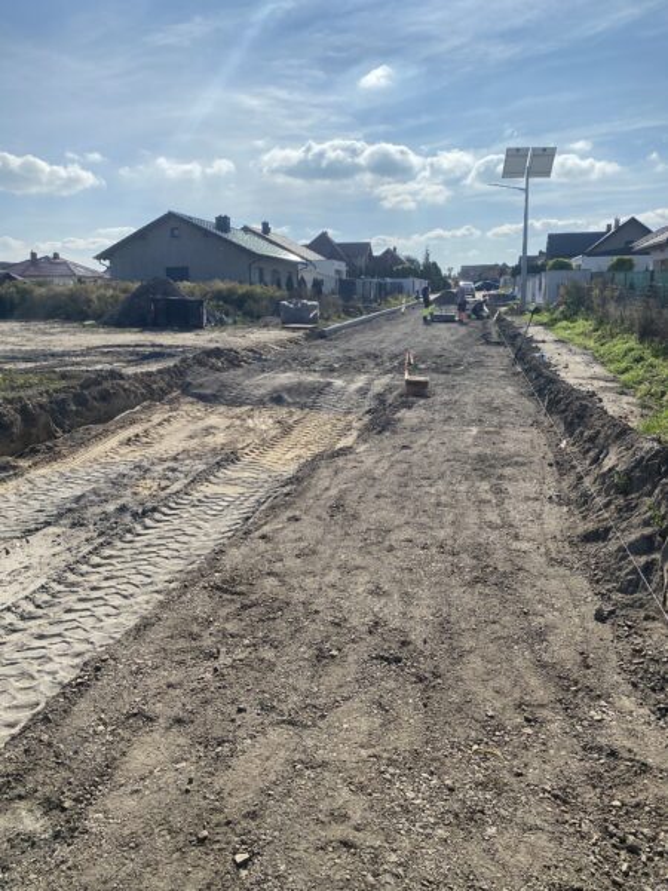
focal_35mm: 26
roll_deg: +2.2
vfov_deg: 67.3
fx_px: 669
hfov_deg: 53.1
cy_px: 446
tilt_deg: -11.0
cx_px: 334
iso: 32
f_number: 1.8
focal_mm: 4.25
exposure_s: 1/6410
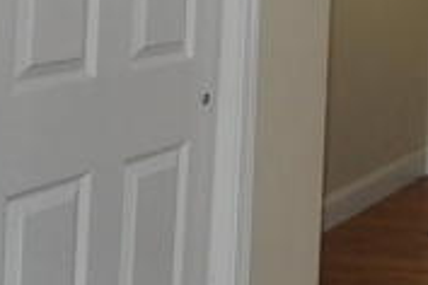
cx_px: 820
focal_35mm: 98
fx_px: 1165
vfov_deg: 13.6
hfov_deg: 16.5
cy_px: -39
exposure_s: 1/100
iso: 400
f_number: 5
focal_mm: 10
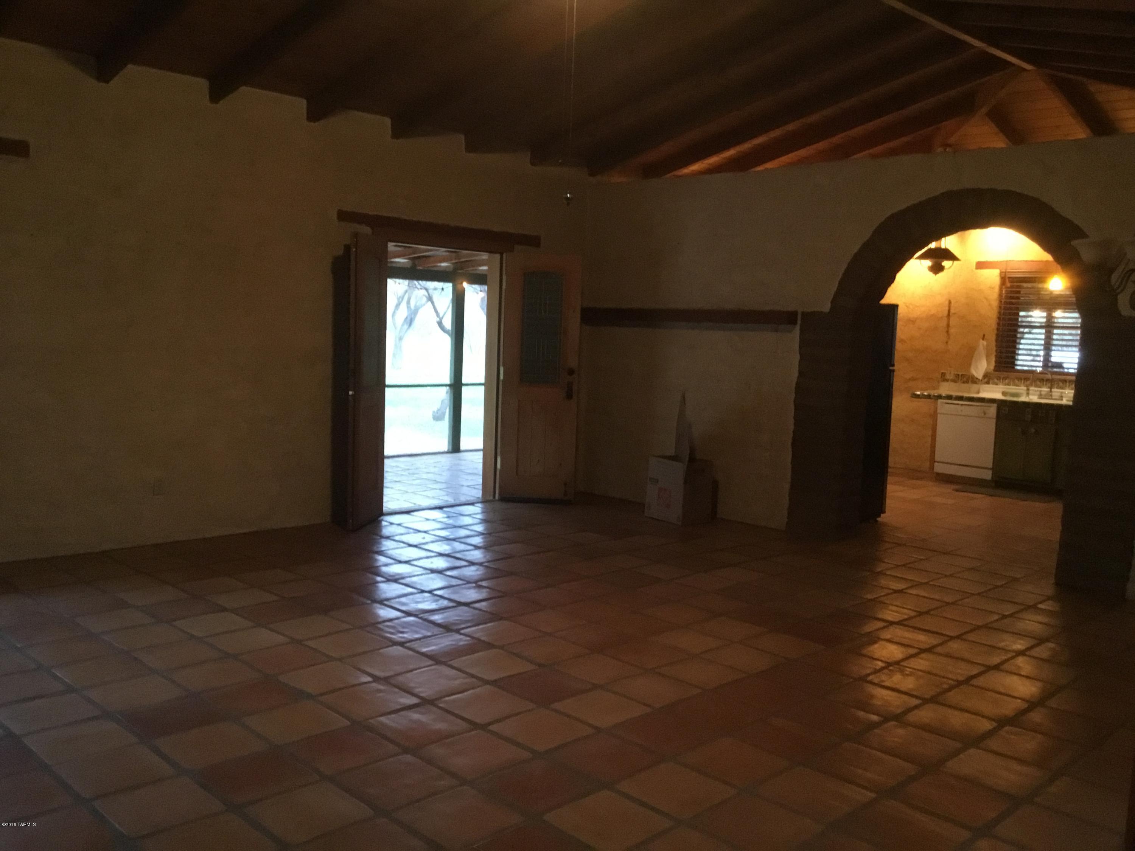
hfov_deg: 58.4
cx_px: 568
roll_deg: -1.5
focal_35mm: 31
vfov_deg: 45.4
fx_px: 1016
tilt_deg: -5.3
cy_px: 426
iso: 320
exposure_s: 1/15
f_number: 2.4
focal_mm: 3.3
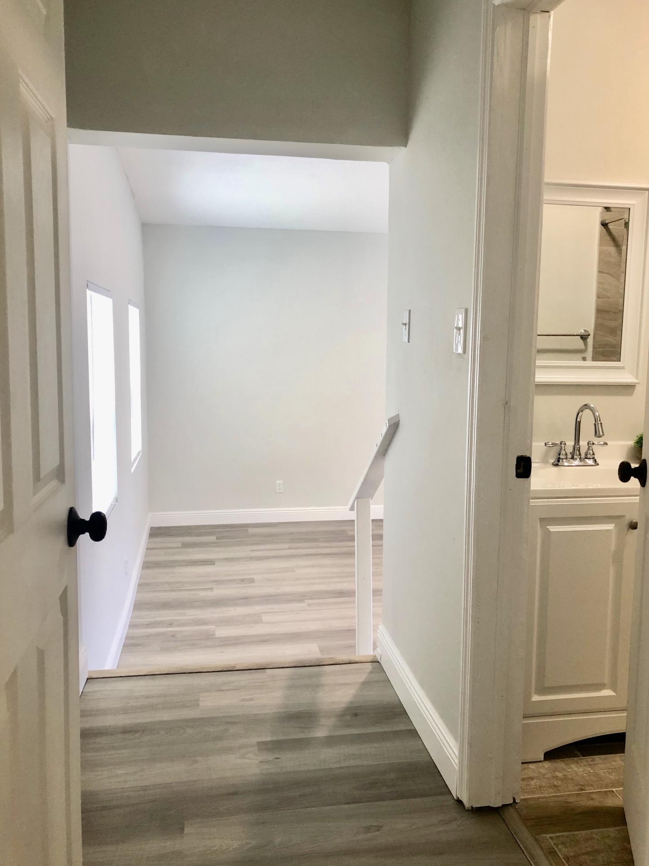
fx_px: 725
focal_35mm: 29
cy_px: 423
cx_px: 330
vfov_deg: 61.7
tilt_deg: -7.6
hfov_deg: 48.2
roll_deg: -1.0
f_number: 1.8
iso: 40
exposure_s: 1/17
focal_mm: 3.99
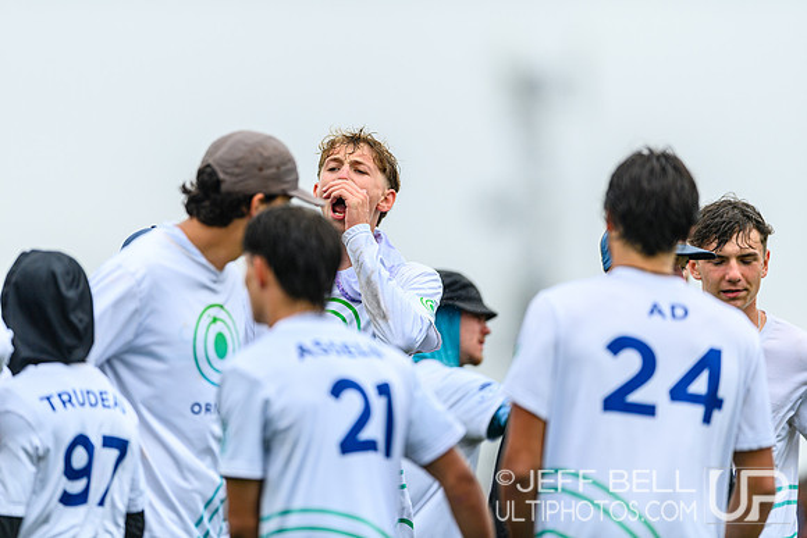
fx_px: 8968
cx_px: 404
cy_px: 269
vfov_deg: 3.4
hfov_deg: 5.2
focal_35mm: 400
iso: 400
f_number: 3.2
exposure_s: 1/1250
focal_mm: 400
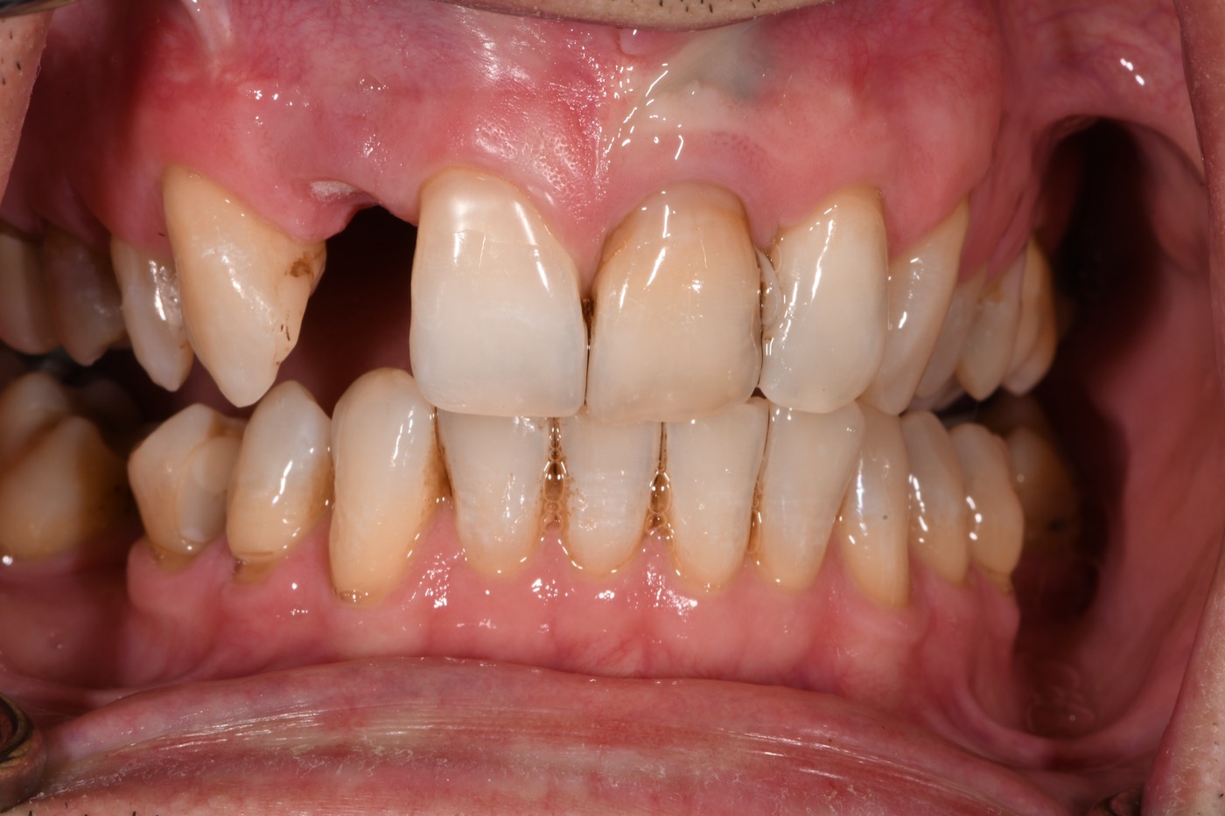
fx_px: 4321
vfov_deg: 10.8
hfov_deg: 16.1
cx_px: 612
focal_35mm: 127
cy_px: 408
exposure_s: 1/80
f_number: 32
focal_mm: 85
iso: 200
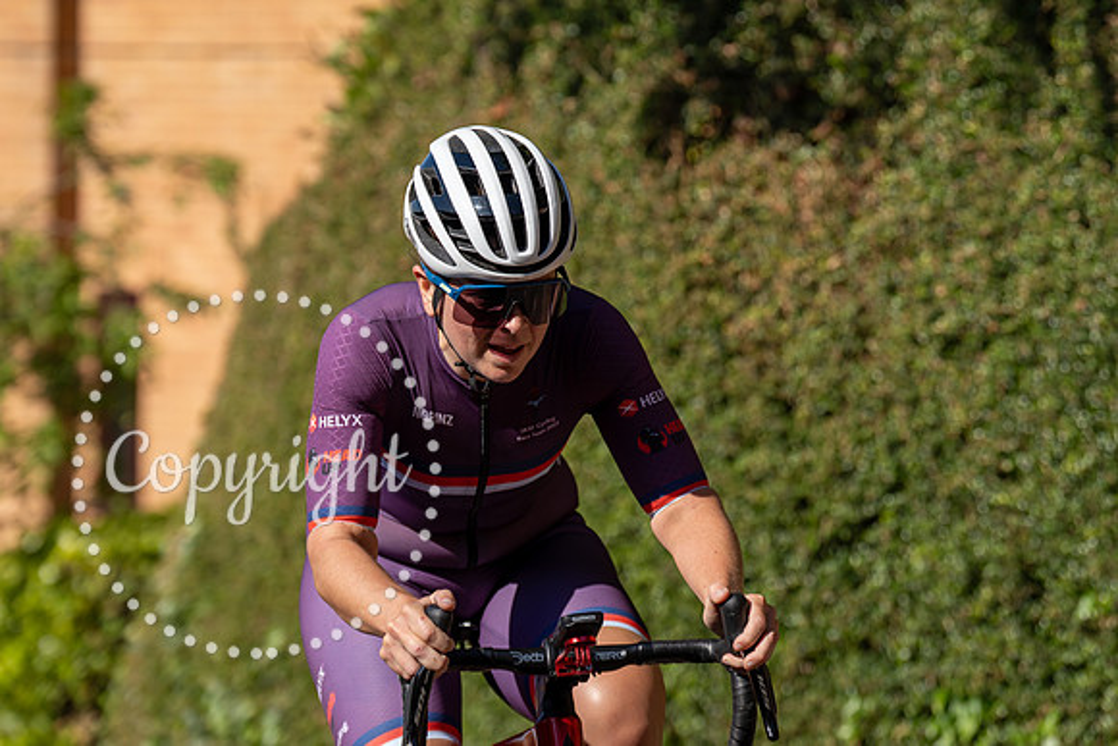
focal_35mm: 150
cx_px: 523
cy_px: 243
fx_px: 4651
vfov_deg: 9.2
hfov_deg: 13.7
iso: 100
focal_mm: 111
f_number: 3.5
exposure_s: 1/1000
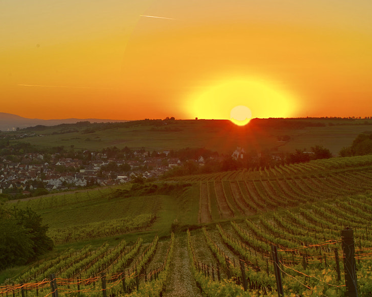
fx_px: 903
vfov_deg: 18.7
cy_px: 150
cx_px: 91
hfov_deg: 23.0
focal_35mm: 82
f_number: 18
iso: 100
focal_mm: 40
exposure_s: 1/5
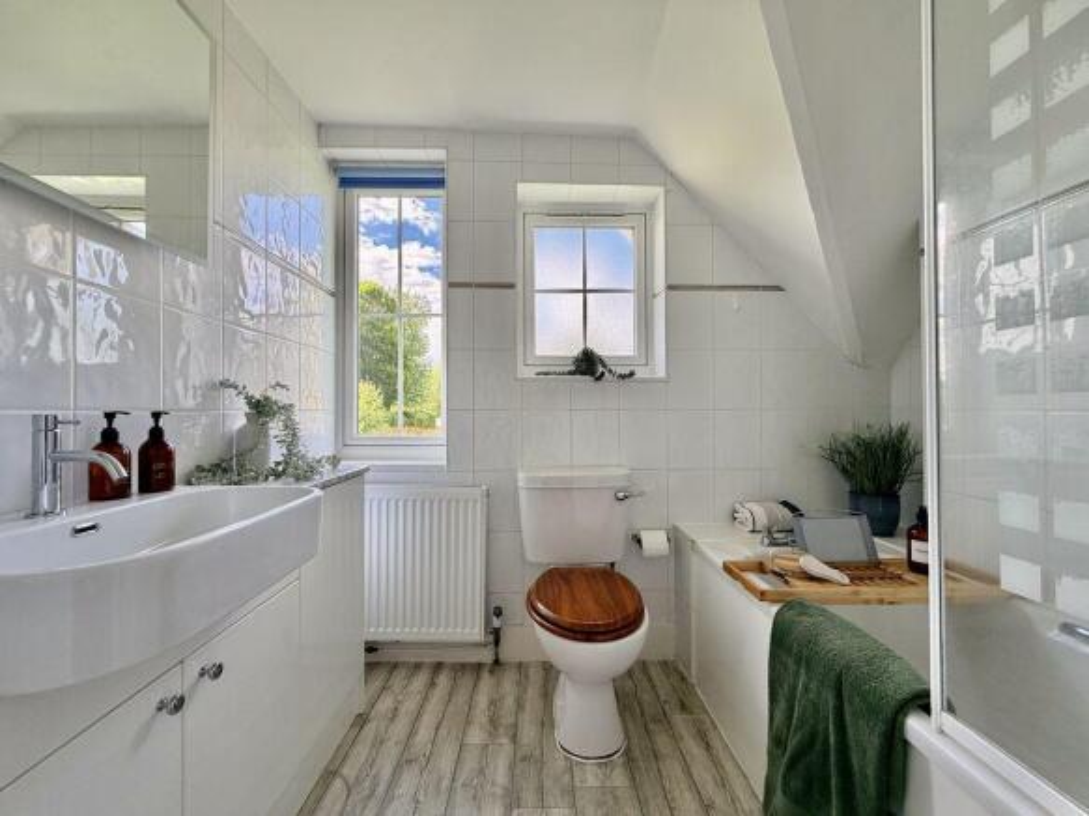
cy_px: 408
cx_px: 544
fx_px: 440
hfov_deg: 102.1
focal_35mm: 14
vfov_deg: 85.7
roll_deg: +0.4
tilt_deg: +0.3
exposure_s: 1/121
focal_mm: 2.22
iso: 64
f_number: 2.2
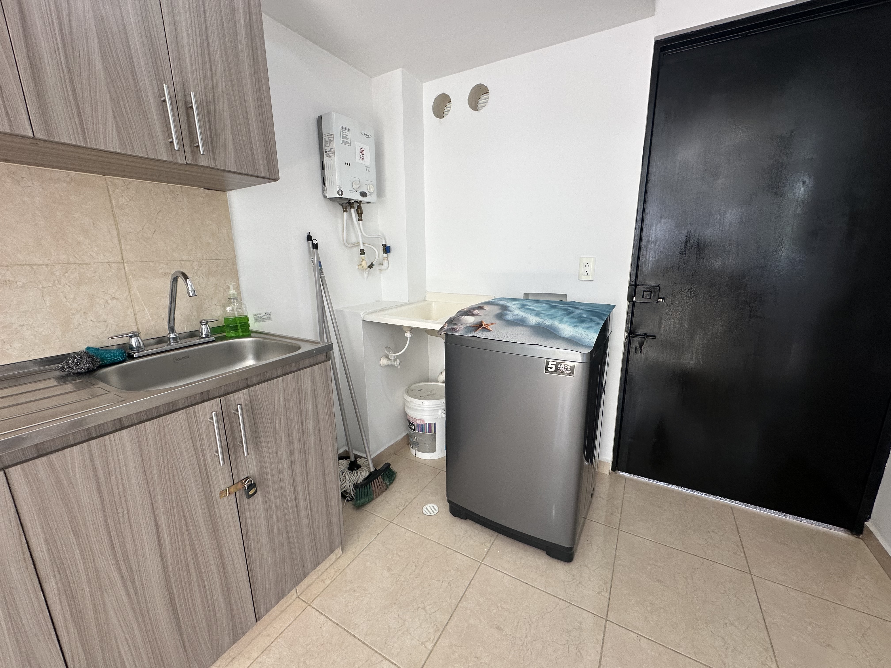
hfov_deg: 102.1
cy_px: 334
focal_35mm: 14
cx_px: 446
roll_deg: +1.3
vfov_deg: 85.7
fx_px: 360
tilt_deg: -11.9
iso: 100
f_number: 2.2
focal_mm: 2.22
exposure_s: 1/120
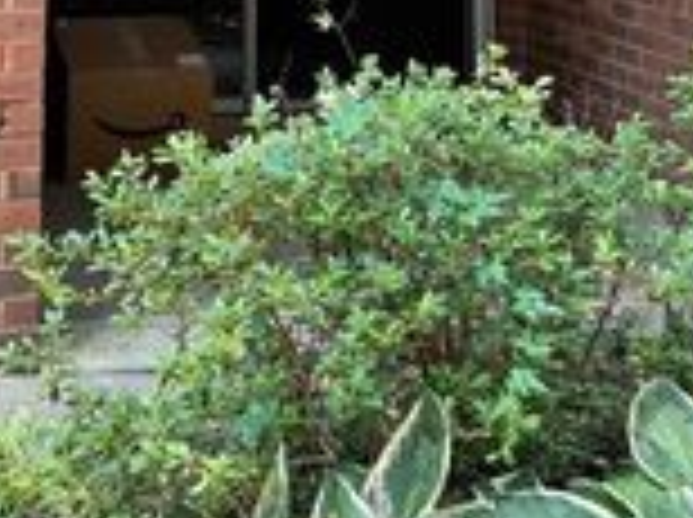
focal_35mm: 78
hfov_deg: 24.9
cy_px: -282
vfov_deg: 16.9
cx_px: 230
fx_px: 1559
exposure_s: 1/267
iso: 100
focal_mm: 6.76
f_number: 1.78
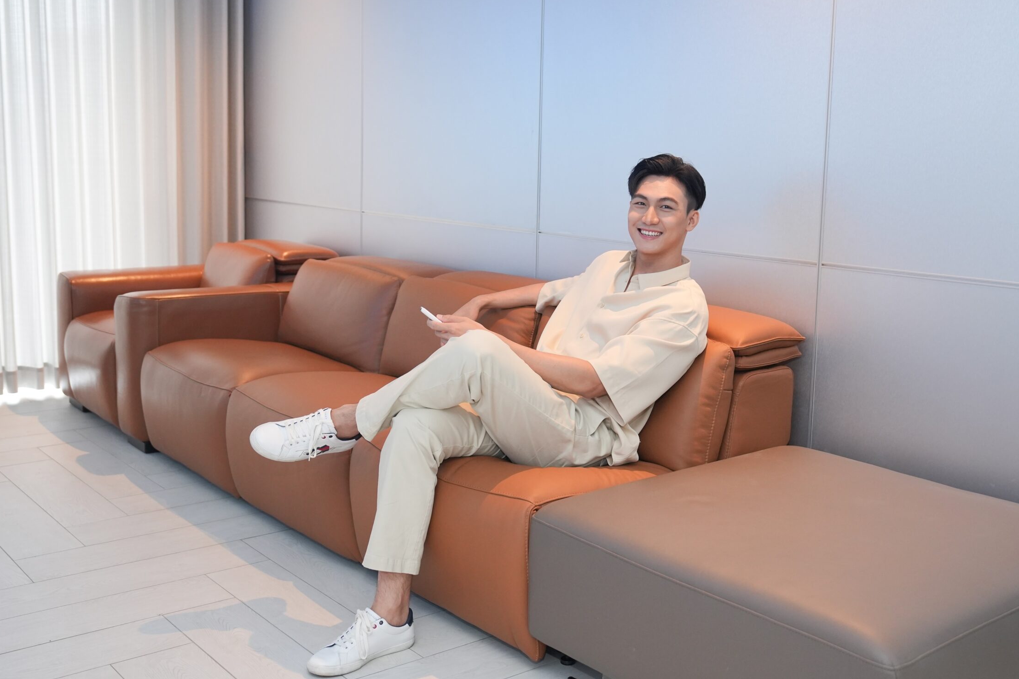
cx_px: 484
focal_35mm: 37
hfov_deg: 51.9
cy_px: 329
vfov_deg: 35.9
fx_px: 1047
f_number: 3.2
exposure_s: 1/160
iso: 1250
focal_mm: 32
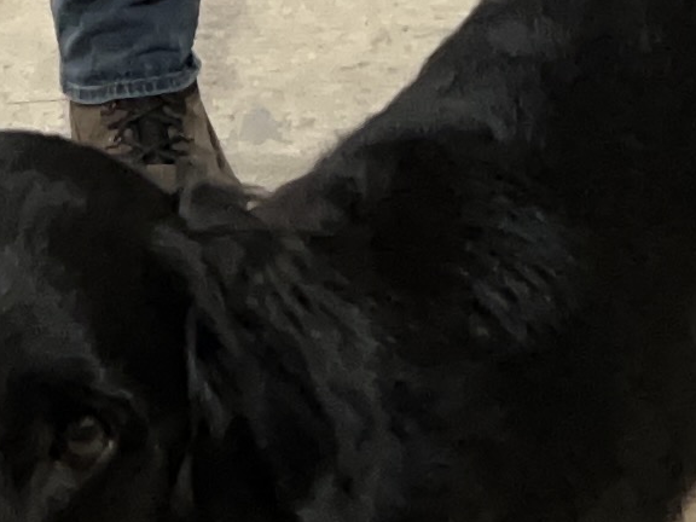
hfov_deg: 10.8
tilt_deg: -11.6
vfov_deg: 7.6
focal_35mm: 182
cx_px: 527
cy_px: -740
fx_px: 3659
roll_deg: -1.5
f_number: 1.5
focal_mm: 5.7
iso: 500
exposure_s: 1/40
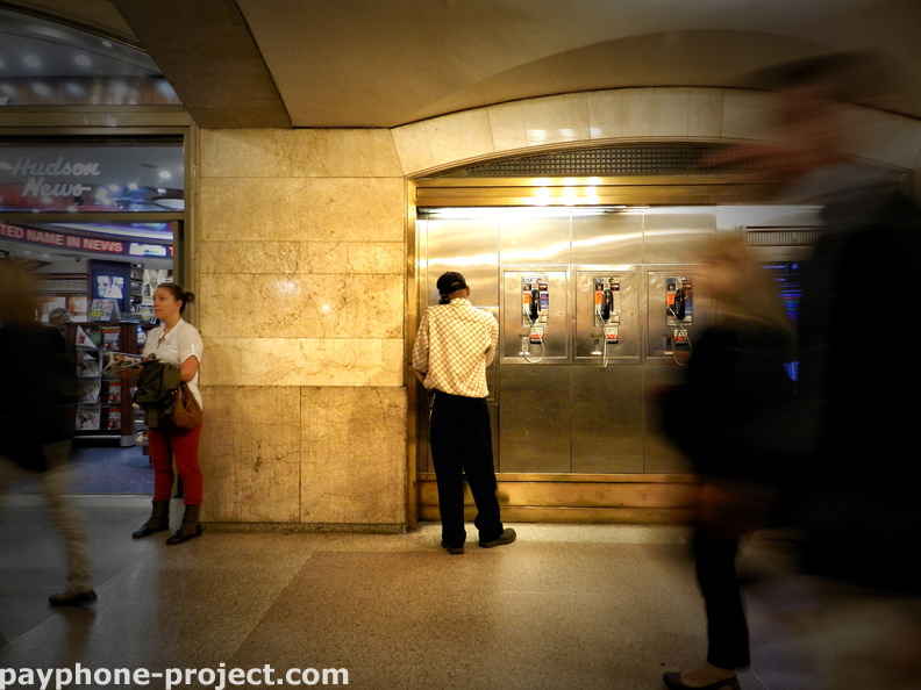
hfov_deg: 73.9
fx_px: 612
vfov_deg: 58.9
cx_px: 460
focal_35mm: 23
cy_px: 345
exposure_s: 1/10
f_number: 3.4
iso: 400
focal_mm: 4
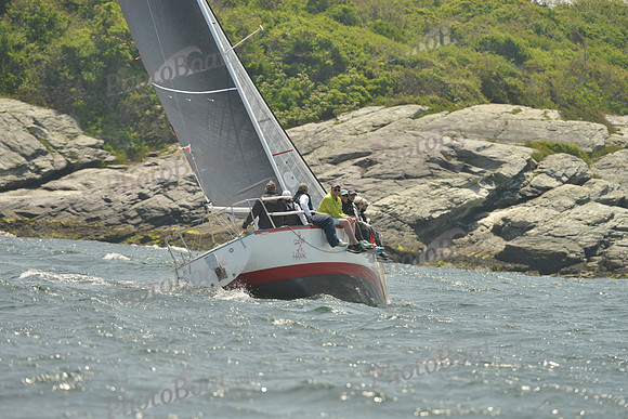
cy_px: 210
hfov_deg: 5.2
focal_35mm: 400
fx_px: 6979
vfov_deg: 3.4
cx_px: 314
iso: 280
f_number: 8
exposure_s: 1/1000
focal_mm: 400
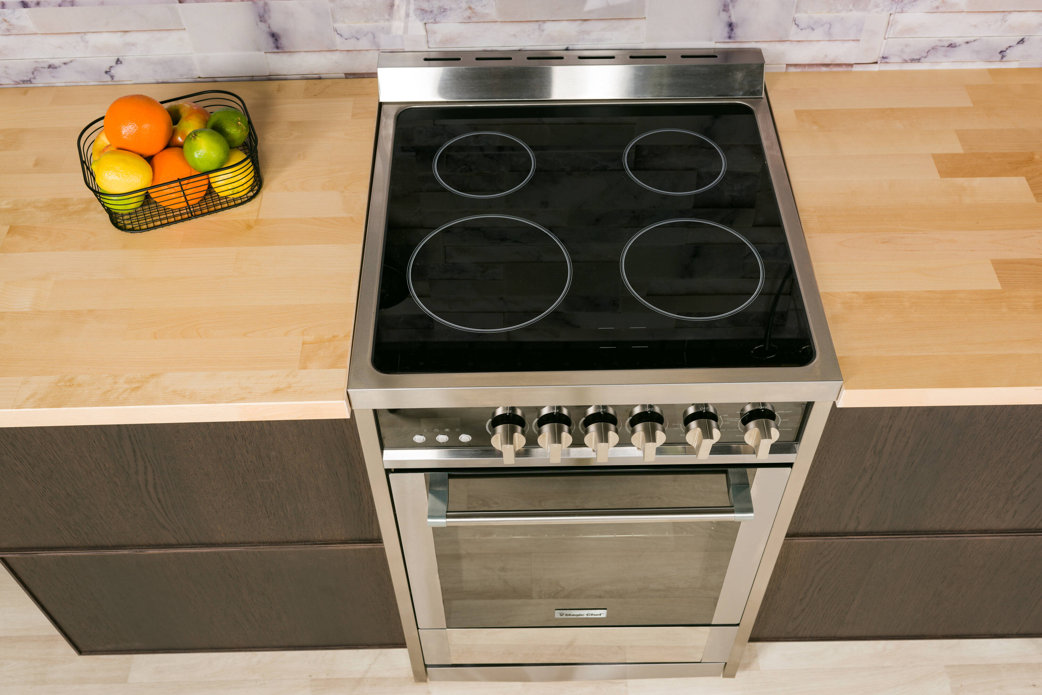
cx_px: 521
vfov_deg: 37.9
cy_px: 348
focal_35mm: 35
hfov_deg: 54.4
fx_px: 1013
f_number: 9
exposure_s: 1/125
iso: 125
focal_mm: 35
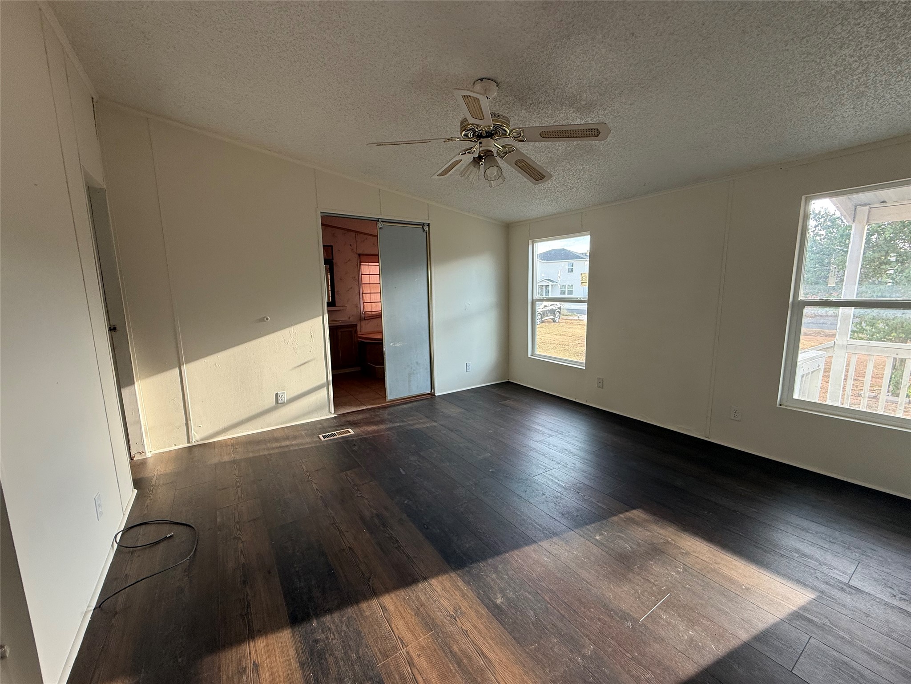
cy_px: 342
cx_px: 456
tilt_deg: -8.3
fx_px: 368
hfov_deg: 102.1
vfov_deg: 85.7
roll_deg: +0.9
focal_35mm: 14
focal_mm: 2.22
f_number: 2.2
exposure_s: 1/99
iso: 100
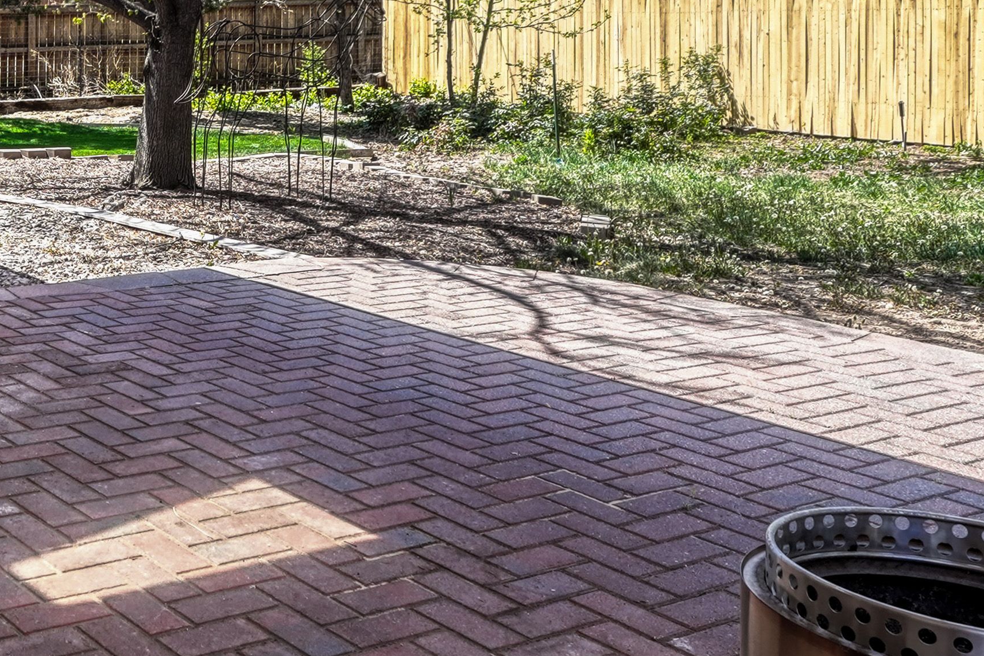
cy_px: -11
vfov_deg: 26.0
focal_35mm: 49
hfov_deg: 35.2
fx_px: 1339
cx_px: -72
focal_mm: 14
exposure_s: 1/800
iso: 400
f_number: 8
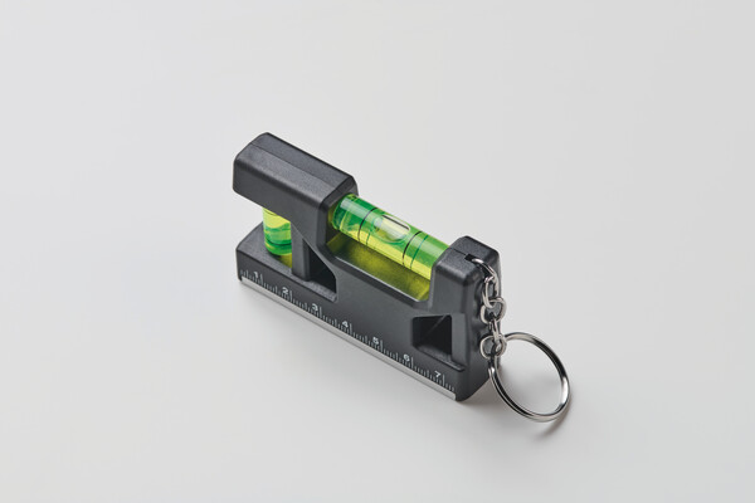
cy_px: 252
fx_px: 2202
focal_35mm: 105
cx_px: 378
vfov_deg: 13.0
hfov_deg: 19.5
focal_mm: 105
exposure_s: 1/125
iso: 100
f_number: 18
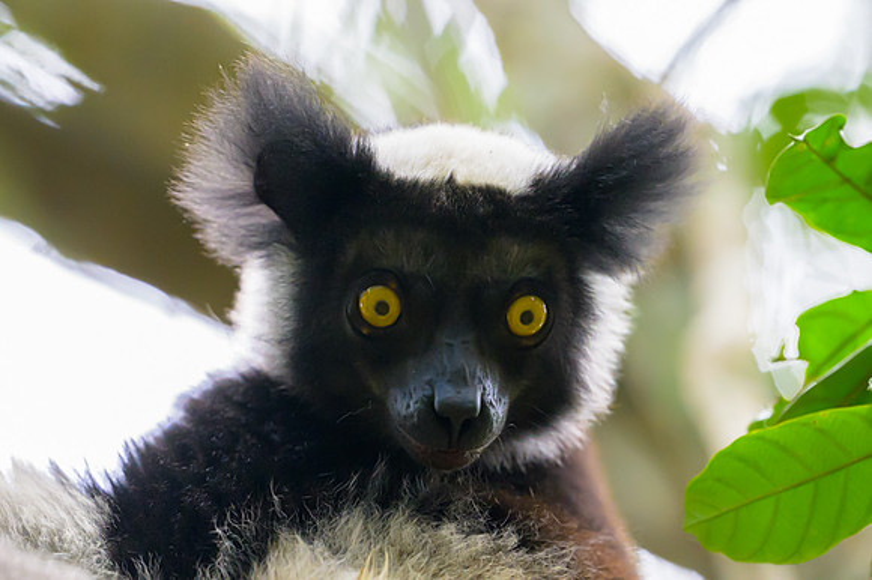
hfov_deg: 4.2
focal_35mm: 492
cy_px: 223
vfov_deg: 2.8
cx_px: 336
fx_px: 11907
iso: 6400
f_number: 4
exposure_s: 1/800
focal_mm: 400
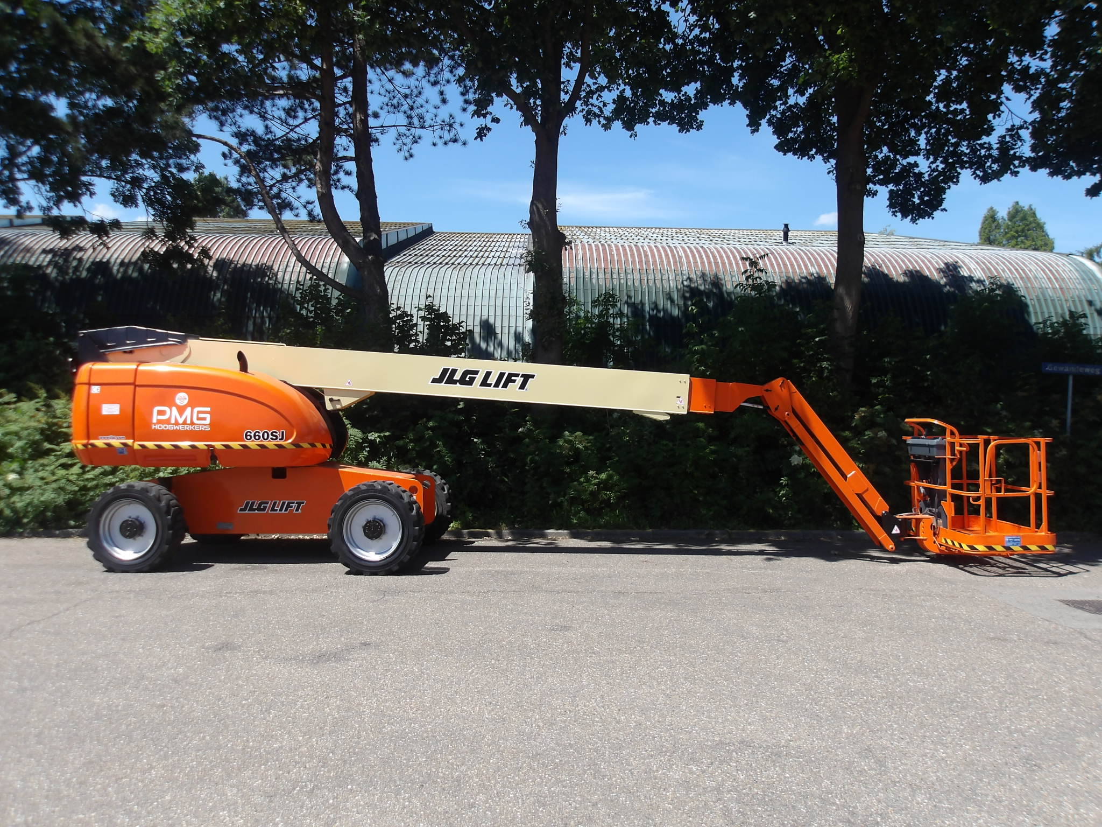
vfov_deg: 51.4
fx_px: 860
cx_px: 551
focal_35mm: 27
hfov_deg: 65.3
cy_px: 414
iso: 100
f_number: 3
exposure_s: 1/852
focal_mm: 4.9
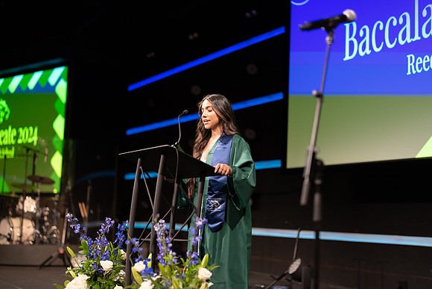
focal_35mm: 50
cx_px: 216
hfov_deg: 39.6
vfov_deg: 27.0
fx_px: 600
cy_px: 144
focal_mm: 50
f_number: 1.2
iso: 1000
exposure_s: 1/320
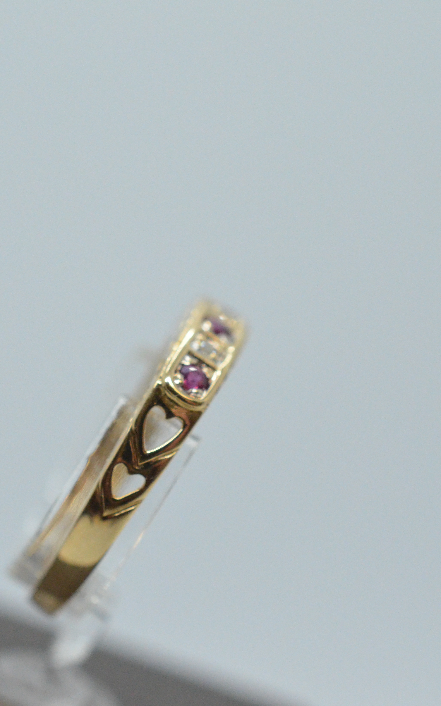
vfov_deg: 22.3
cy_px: 354
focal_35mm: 93
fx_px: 1789
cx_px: 212
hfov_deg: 14.1
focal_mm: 40
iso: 4000
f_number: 6.3
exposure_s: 1/1600
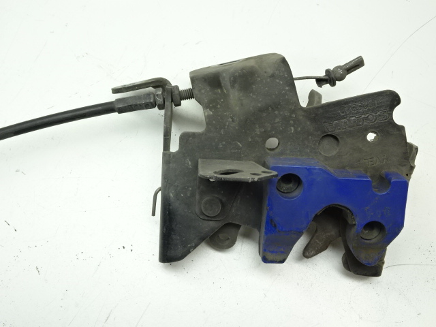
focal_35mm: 48
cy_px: 164
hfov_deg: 39.7
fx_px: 605
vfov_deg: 30.3
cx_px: 218
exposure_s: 1/50
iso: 250
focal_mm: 8.18
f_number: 4.5
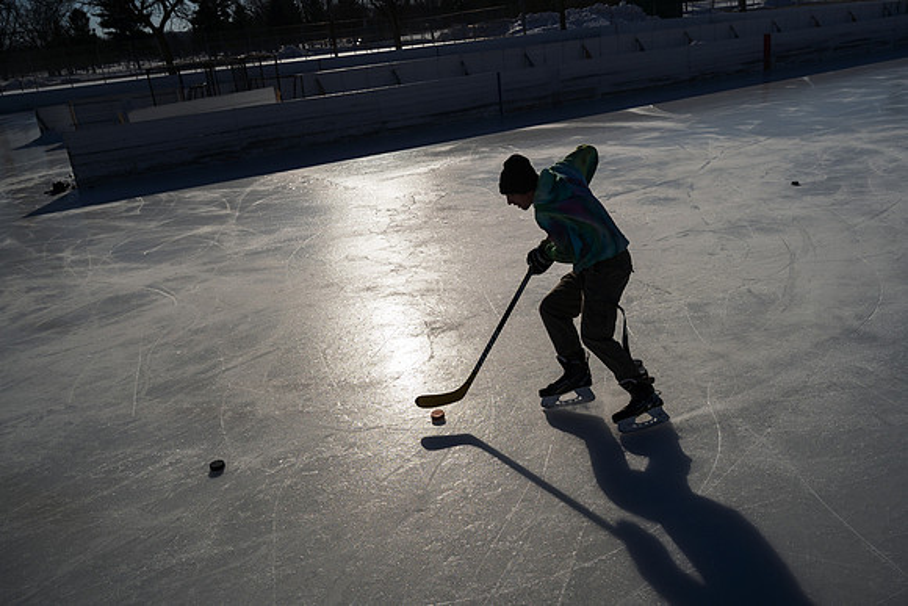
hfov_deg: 60.4
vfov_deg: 42.5
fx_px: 779
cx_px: 471
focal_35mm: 31
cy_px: 306
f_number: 5.6
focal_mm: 29.8
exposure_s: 1/5000
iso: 200
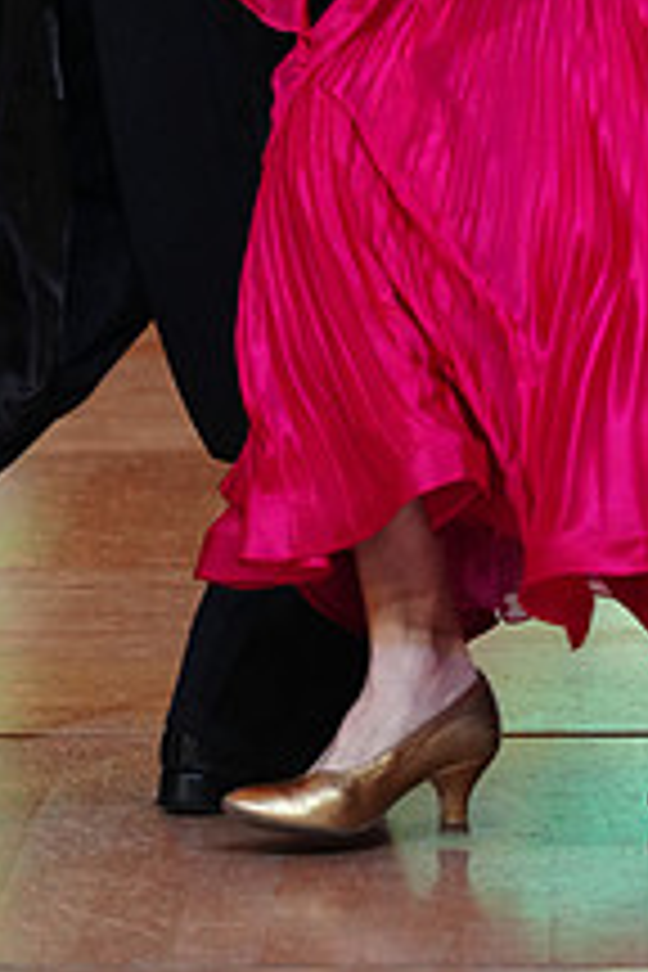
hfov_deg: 4.9
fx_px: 7613
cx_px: 605
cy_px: -324
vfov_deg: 7.2
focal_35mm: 282
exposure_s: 1/400
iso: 2500
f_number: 4
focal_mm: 105
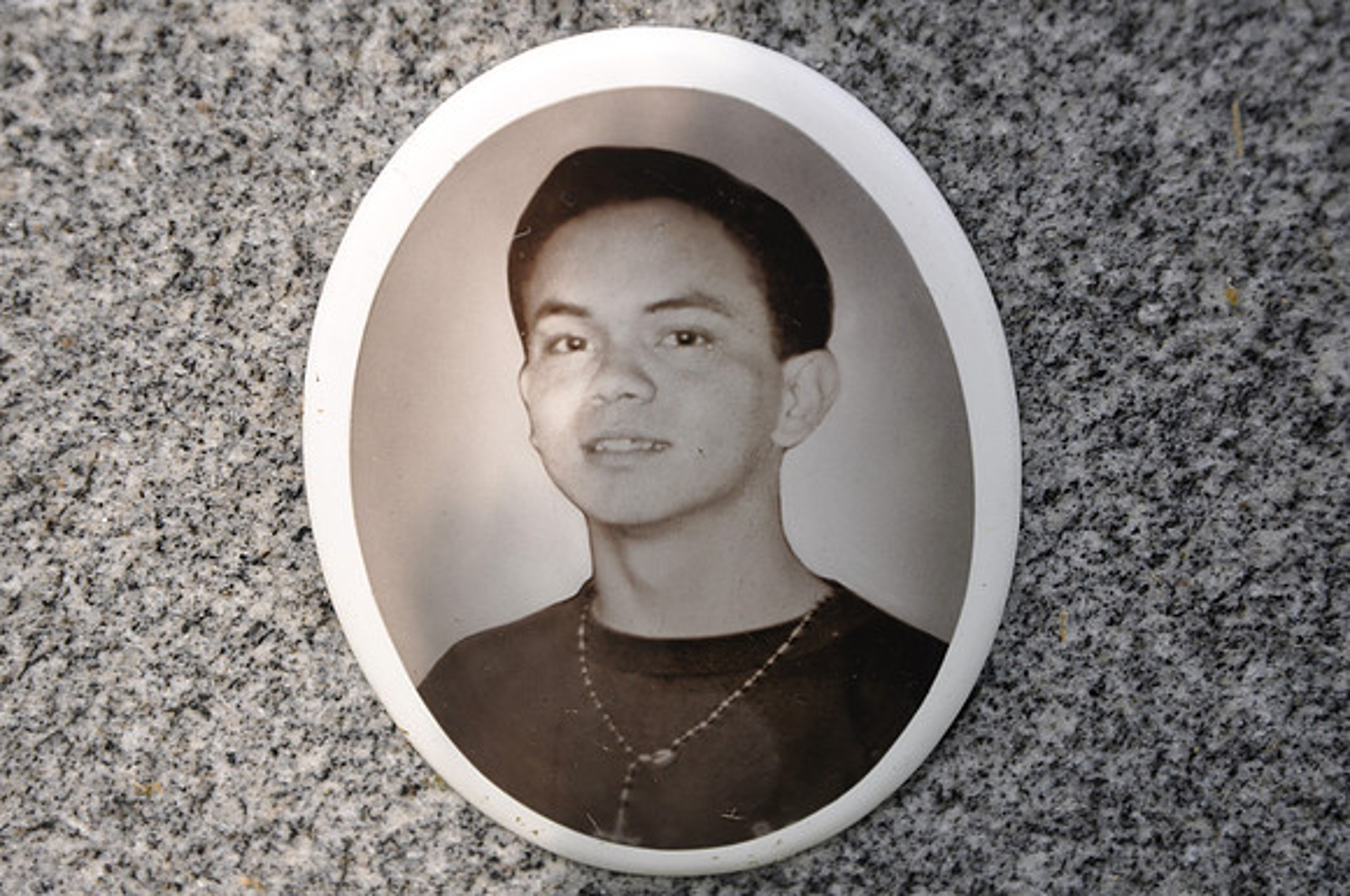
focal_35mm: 105
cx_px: 675
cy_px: 448
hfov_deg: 19.5
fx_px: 3932
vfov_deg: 13.0
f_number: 8
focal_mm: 70
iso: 200
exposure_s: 1/250
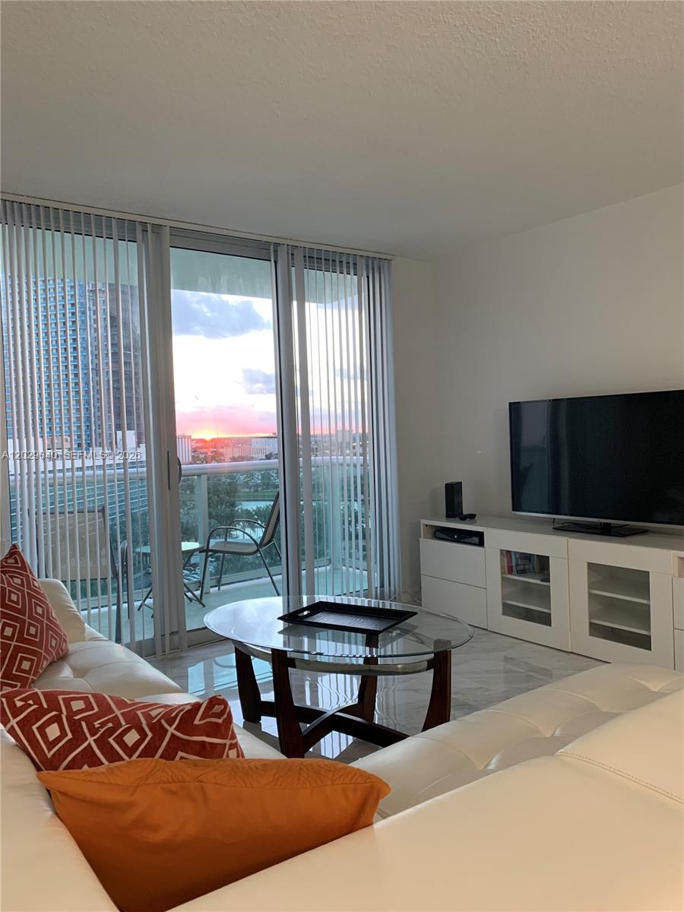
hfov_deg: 53.1
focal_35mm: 26
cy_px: 456
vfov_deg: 67.3
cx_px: 342
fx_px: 685
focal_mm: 4.25
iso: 125
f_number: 1.8
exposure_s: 1/60
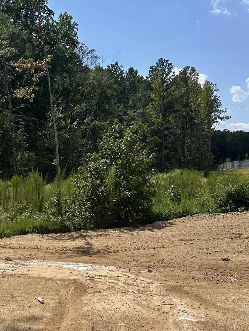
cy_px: 225
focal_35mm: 45
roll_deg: +1.2
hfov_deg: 31.2
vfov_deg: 41.4
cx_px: 43
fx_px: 432
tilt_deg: -6.1
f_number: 1.78
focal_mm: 6.86
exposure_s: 1/8197
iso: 80
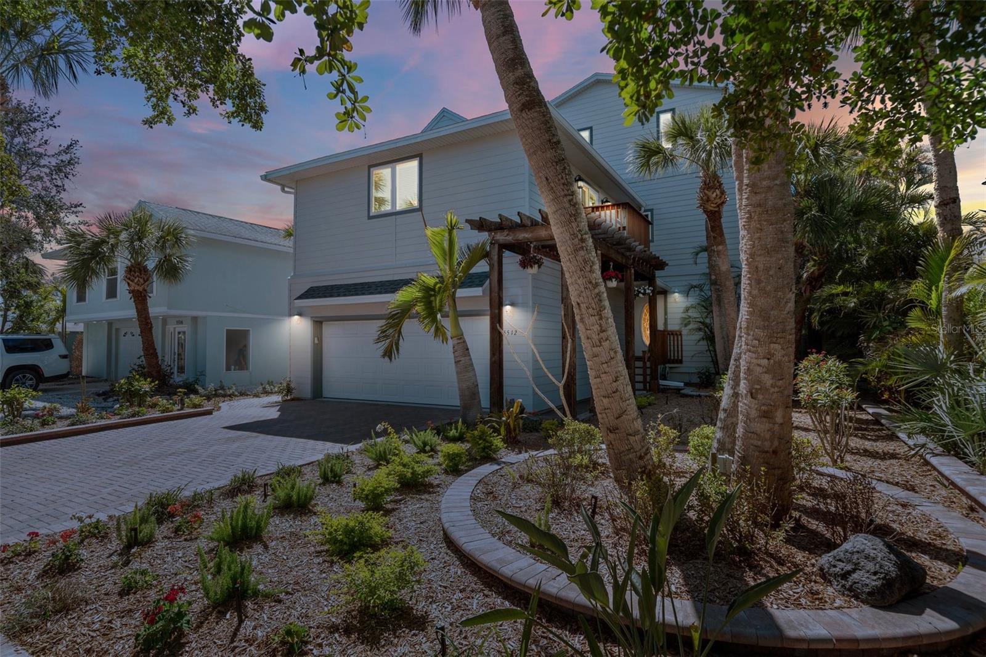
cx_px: 493
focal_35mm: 18
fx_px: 493
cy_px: 328
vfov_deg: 67.4
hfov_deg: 90.0
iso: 250
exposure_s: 1/80
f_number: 8
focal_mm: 18
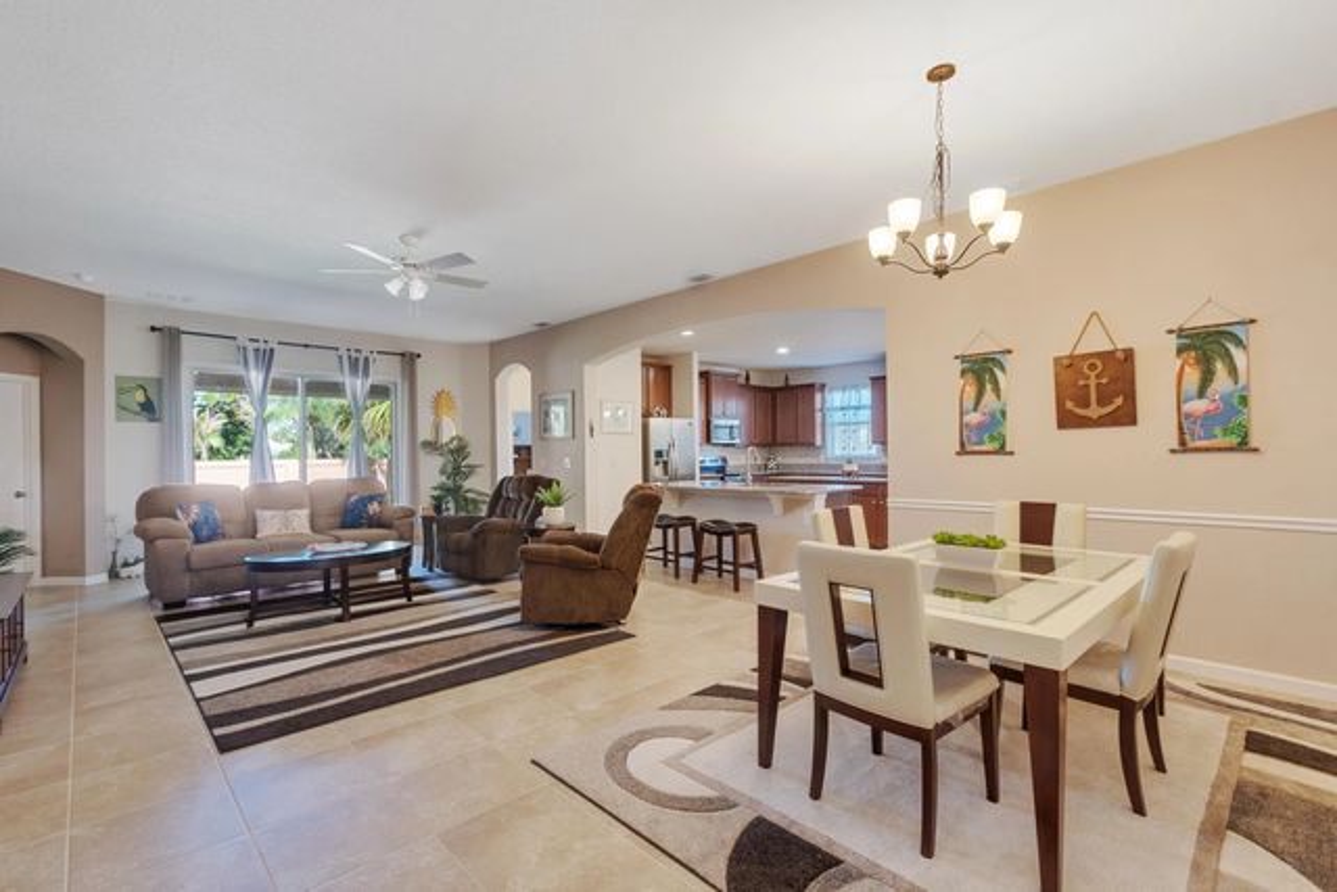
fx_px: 557
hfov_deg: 100.4
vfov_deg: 77.4
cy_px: 446
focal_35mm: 15
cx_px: 668
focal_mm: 10
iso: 320
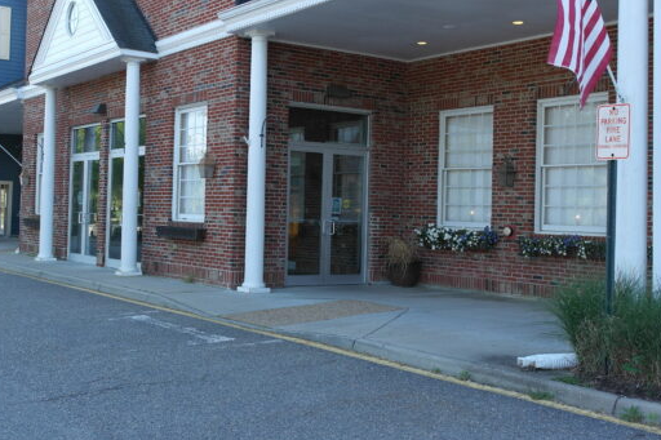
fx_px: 826
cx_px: 254
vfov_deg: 29.8
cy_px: 185
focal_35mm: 45
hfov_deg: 43.3
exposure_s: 1/125
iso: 100
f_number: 4.5
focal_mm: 20
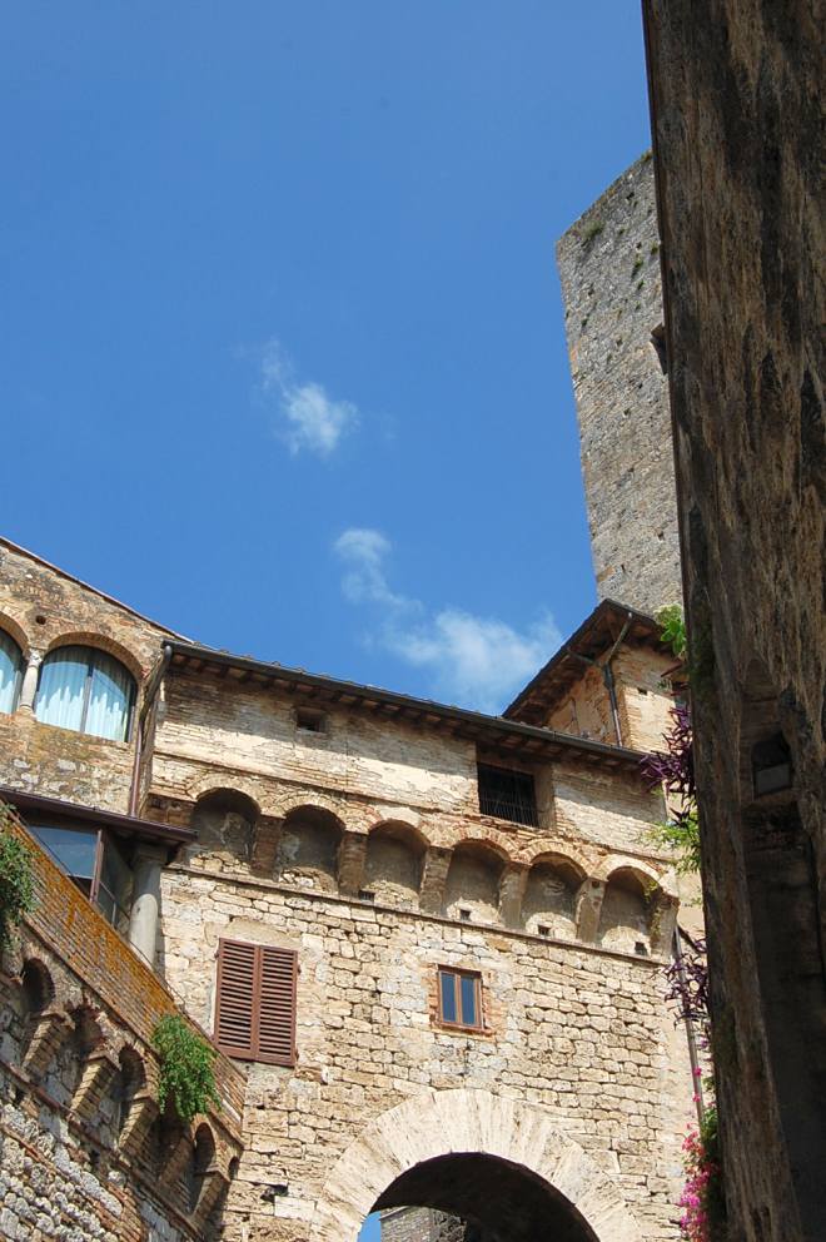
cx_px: 413
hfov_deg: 28.9
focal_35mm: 46
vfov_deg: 42.3
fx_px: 1602
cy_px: 621
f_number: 10
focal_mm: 31
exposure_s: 1/320
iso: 200
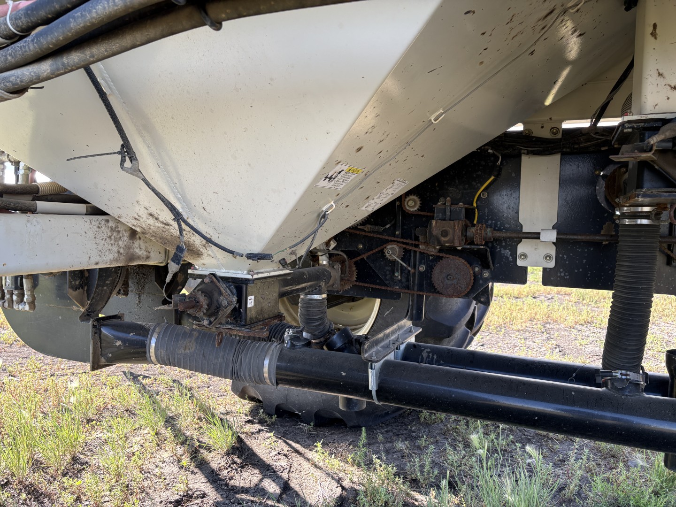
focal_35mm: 26
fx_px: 508
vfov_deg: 53.1
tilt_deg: -5.3
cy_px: 254
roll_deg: -0.1
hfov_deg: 67.3
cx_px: 338
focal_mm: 5.96
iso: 64
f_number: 1.6
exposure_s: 1/260
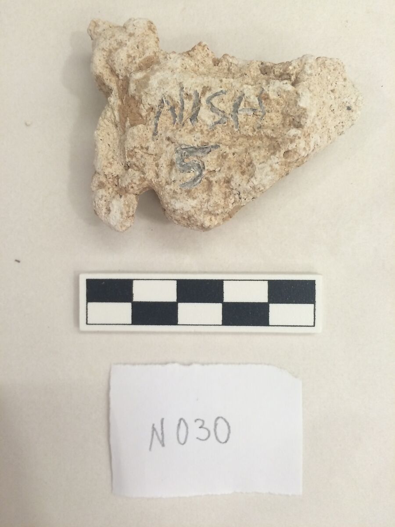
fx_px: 441
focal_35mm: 29
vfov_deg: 61.7
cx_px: 198
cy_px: 264
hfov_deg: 48.2
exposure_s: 1/30
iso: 80
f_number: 2.2
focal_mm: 4.15
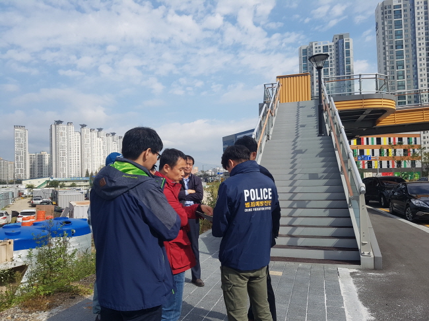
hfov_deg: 67.3
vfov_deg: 53.0
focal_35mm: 26
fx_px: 322
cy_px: 160
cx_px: 214
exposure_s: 1/3072
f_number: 1.7
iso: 50
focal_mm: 4.2
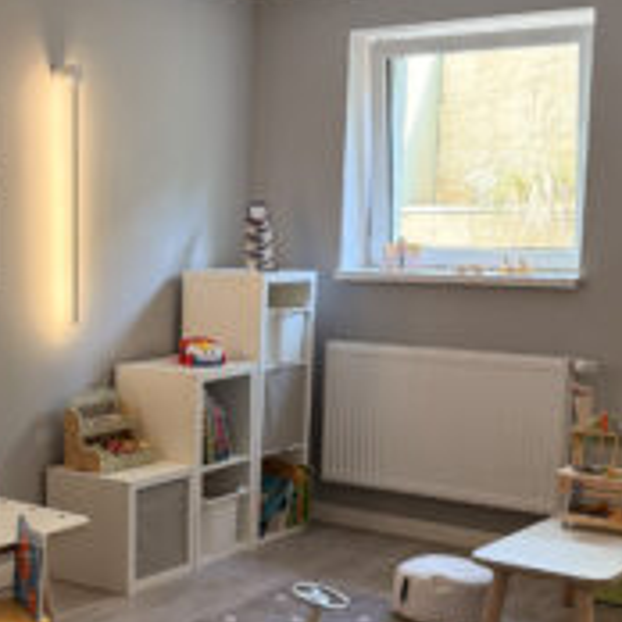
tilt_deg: -6.6
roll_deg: -1.1
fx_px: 1240
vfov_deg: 28.1
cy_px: 386
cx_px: 105
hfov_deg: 27.5
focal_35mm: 61
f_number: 1.78
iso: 200
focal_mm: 6.76
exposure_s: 1/100
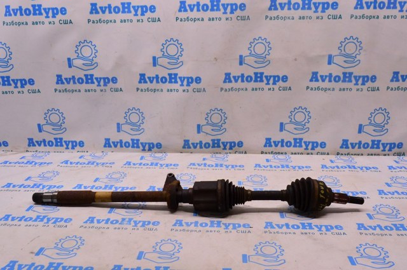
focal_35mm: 33
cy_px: 135
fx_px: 373
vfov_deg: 39.9
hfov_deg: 57.3
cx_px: 204
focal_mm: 22
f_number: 8
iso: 1600
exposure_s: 1/125
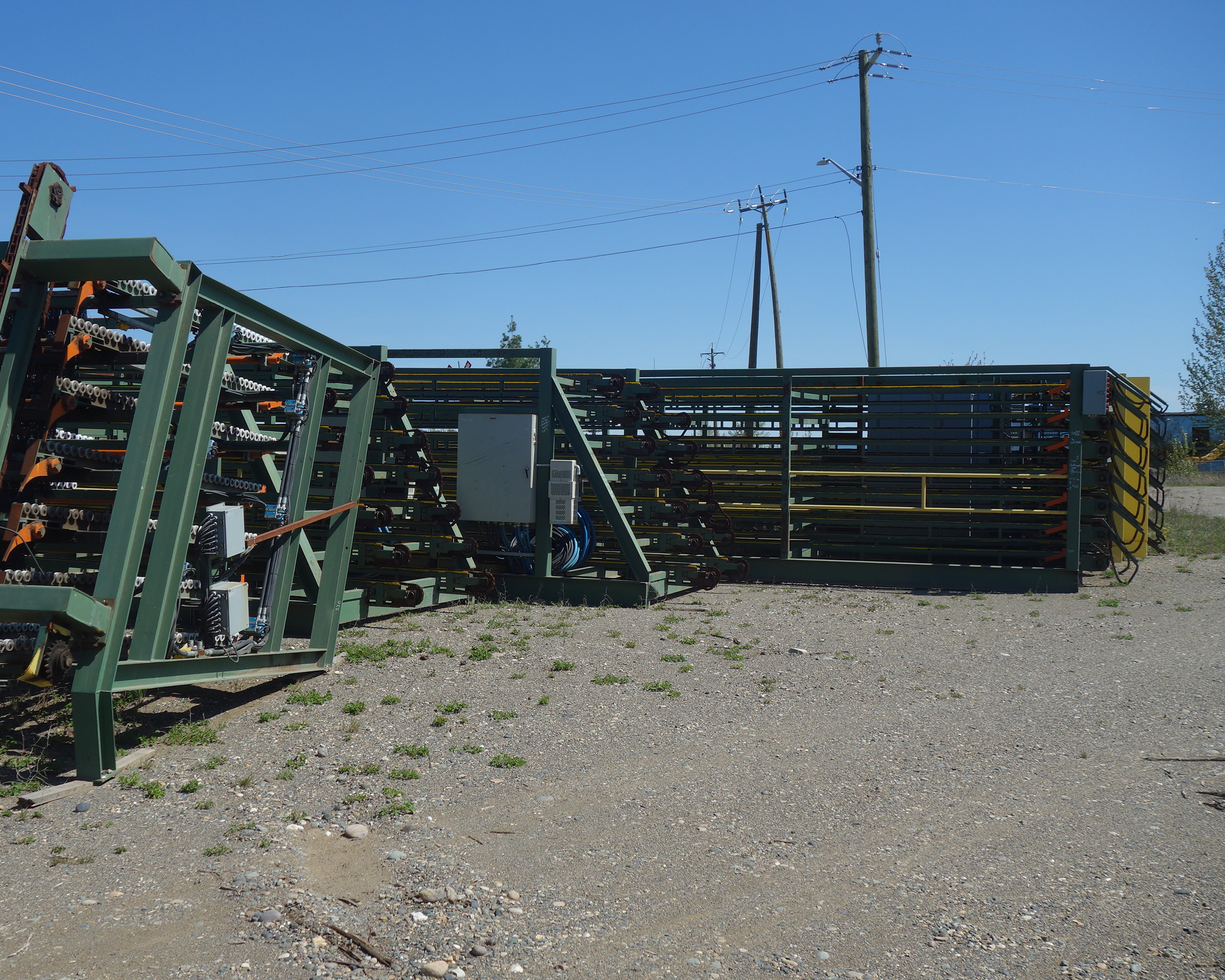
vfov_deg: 40.1
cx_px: 539
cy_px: 489
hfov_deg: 49.0
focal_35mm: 37
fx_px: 1342
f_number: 5.6
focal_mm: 11.89
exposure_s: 1/640
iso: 125
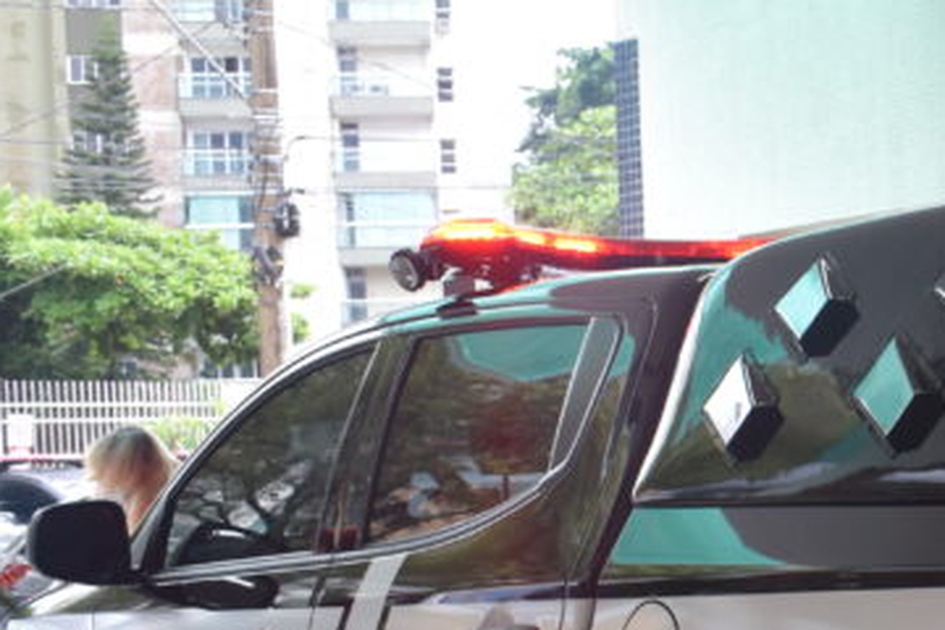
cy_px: 554
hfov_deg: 23.2
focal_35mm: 80
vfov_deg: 16.9
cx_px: 1139
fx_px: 2100
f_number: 4
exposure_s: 1/60
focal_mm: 18
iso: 560
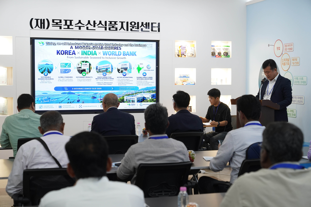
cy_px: 104
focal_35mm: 58
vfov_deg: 23.4
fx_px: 501
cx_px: 156
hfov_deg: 34.5
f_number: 4
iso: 1600
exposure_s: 1/160
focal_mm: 58
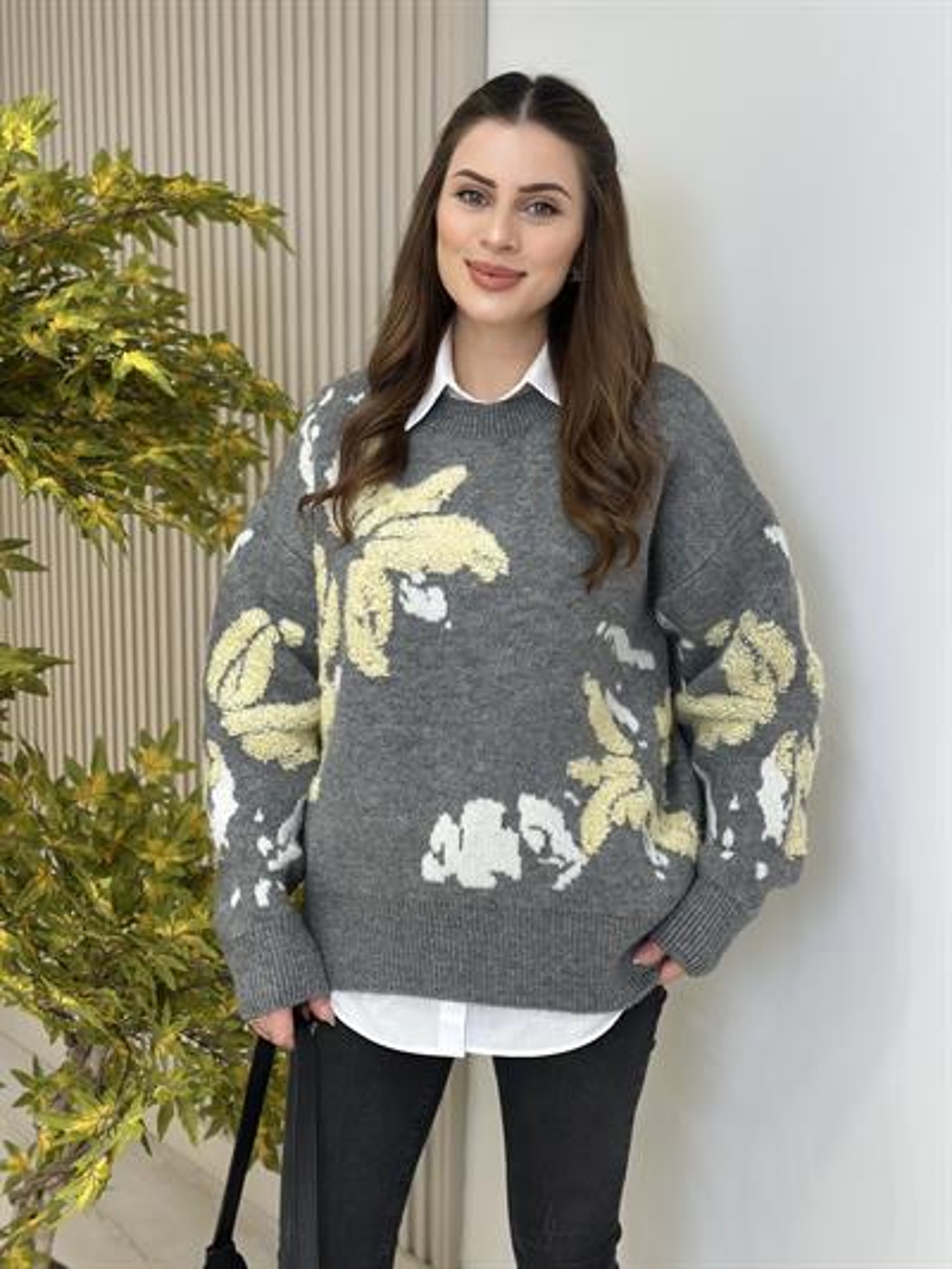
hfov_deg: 30.3
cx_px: 476
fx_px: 1759
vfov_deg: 39.6
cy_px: 634
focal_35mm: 48
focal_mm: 6.86
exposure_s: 1/127
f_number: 1.78
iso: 80
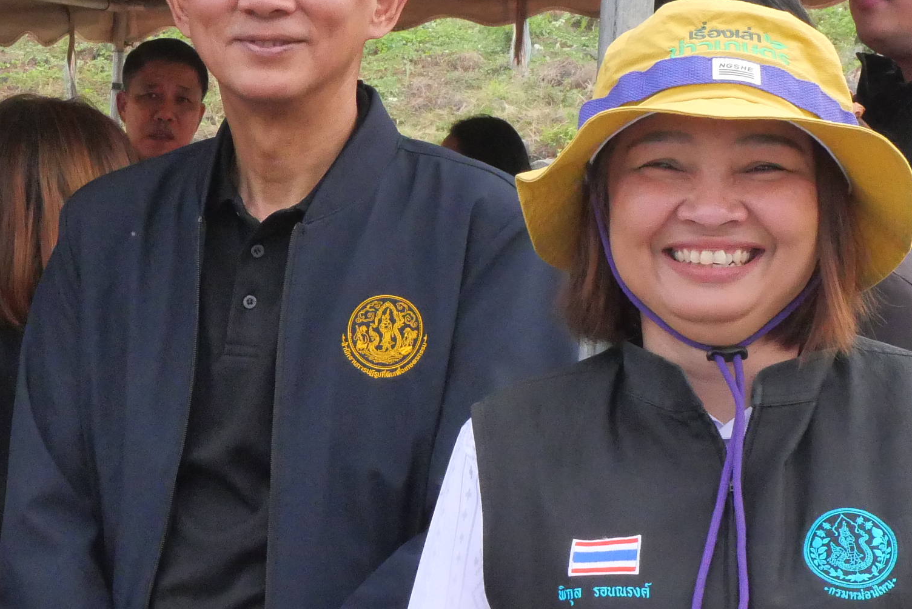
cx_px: 309
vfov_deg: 11.8
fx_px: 2941
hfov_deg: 17.6
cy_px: 405
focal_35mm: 116
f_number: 11
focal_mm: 23
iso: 3200
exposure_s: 1/1000
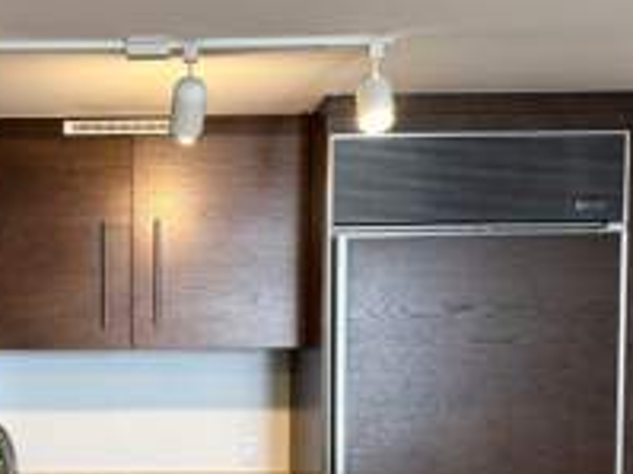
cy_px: 407
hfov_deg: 32.1
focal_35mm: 58
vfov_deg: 24.6
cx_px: 105
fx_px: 1060
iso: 200
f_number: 1.78
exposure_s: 1/120
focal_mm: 6.76
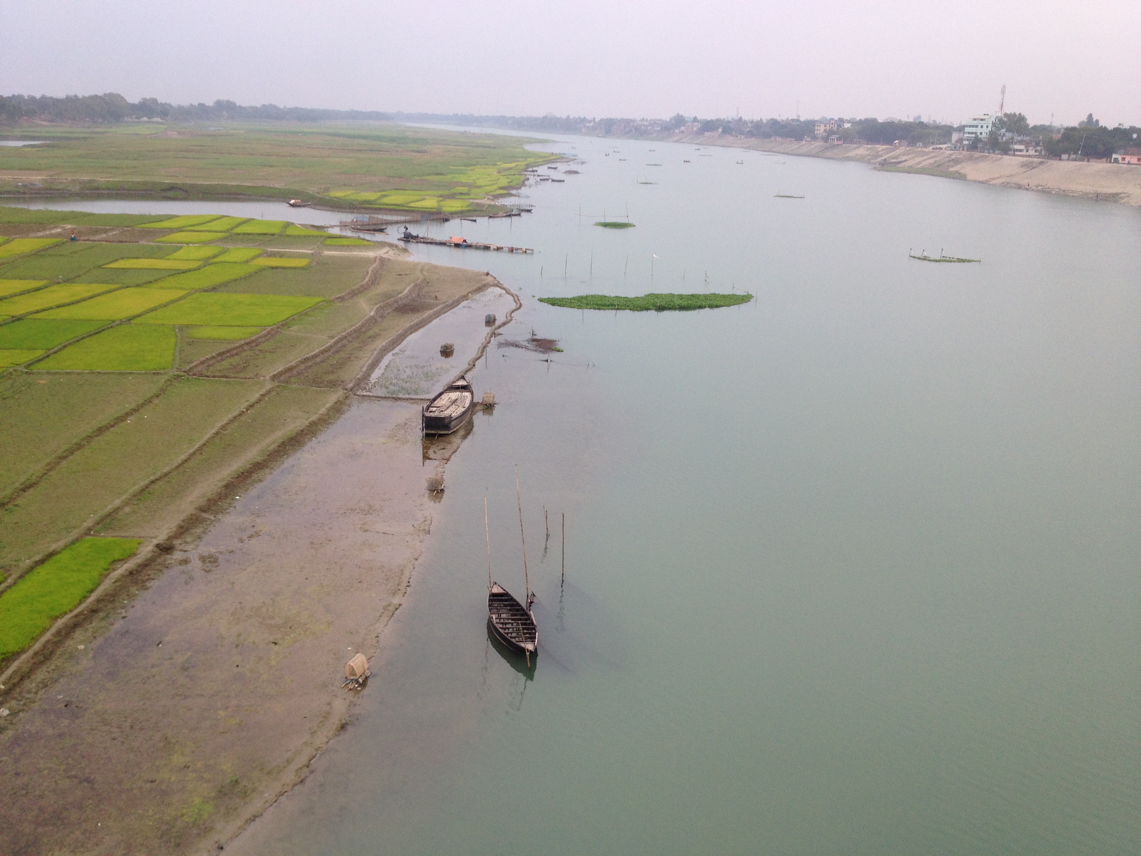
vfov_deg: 40.7
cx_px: 570
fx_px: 1154
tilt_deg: -18.3
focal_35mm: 35
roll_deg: -2.1
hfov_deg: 52.6
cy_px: 428
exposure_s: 1/120
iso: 64
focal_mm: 4.28
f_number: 2.4
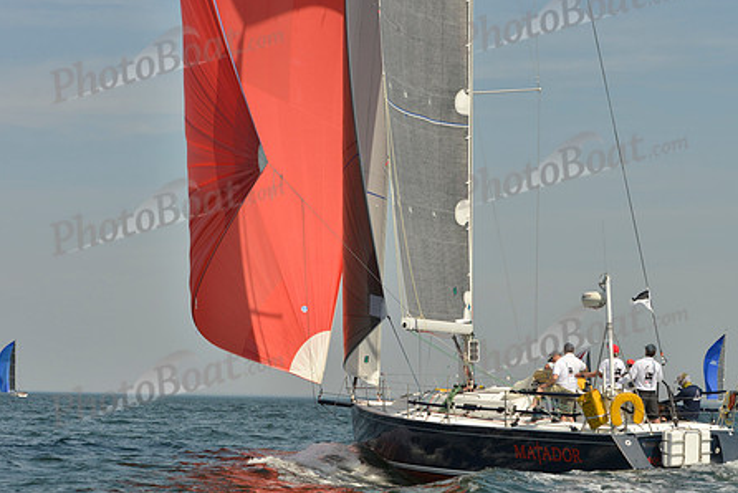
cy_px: 275
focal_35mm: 91
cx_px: 371
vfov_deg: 15.0
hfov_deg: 22.4
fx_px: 1867
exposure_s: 1/1250
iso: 200
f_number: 7.1
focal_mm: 70
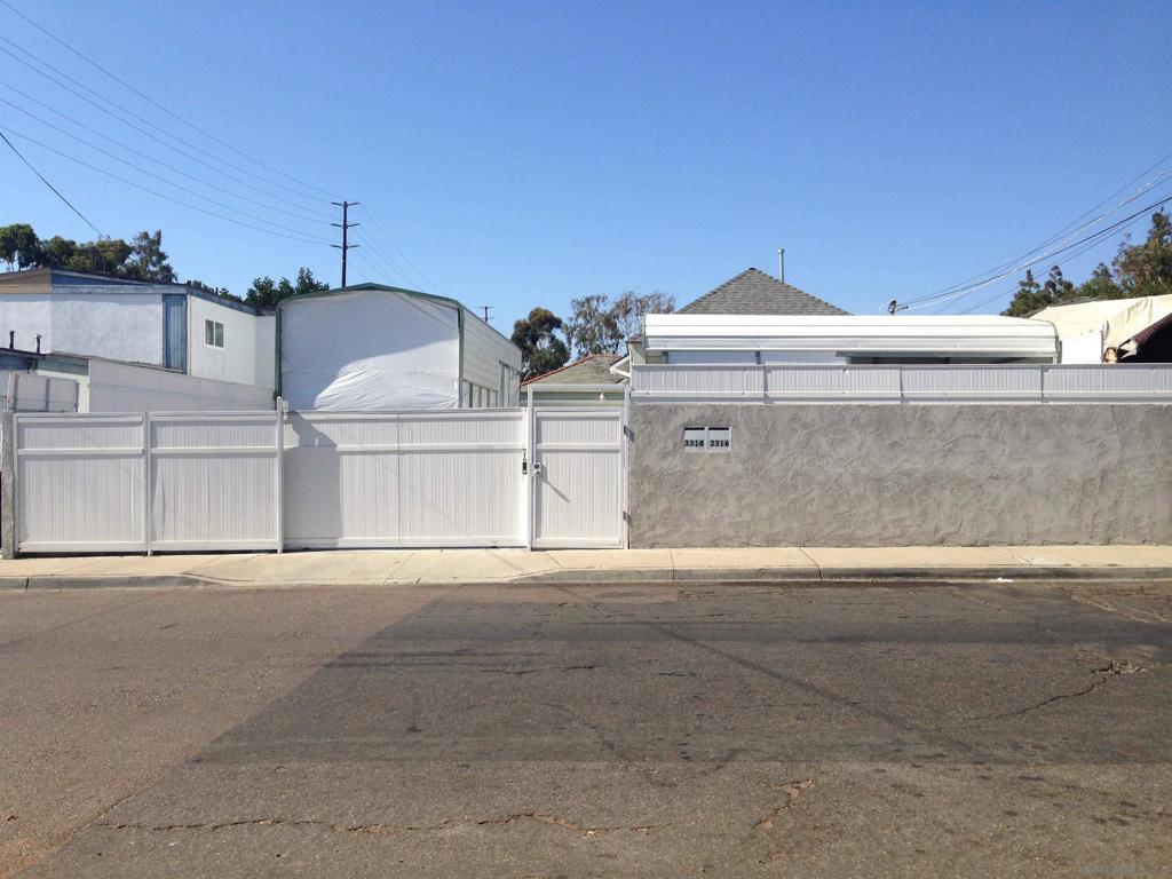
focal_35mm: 33
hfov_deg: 55.4
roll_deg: -0.6
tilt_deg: -0.1
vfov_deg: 42.9
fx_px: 1117
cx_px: 586
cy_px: 440
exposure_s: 1/1695
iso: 50
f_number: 2.4
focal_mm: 4.12
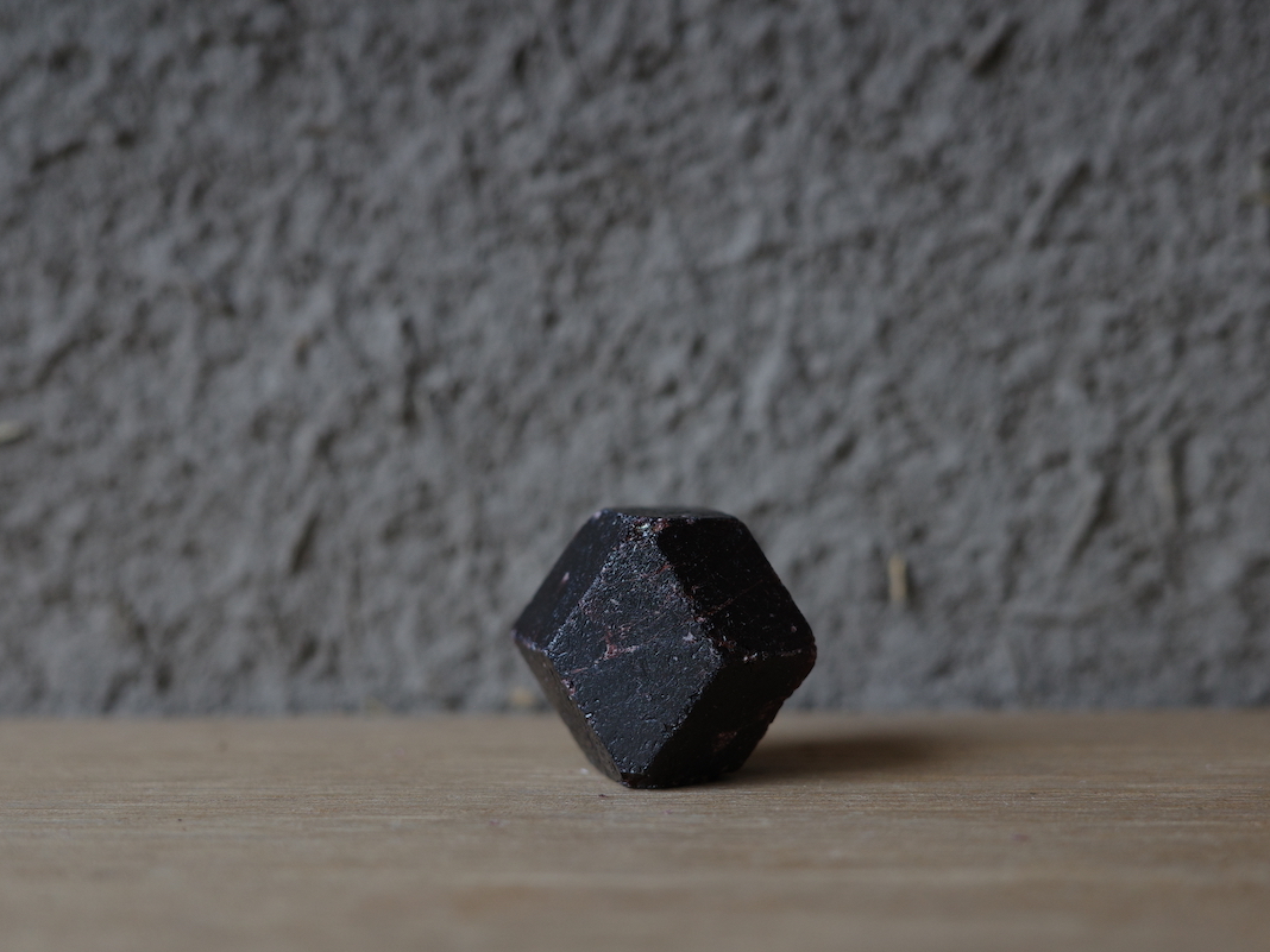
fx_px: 1981
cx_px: 667
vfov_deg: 27.0
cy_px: 586
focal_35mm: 54
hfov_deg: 35.5
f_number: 2.8
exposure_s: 1/125
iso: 200
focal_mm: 26
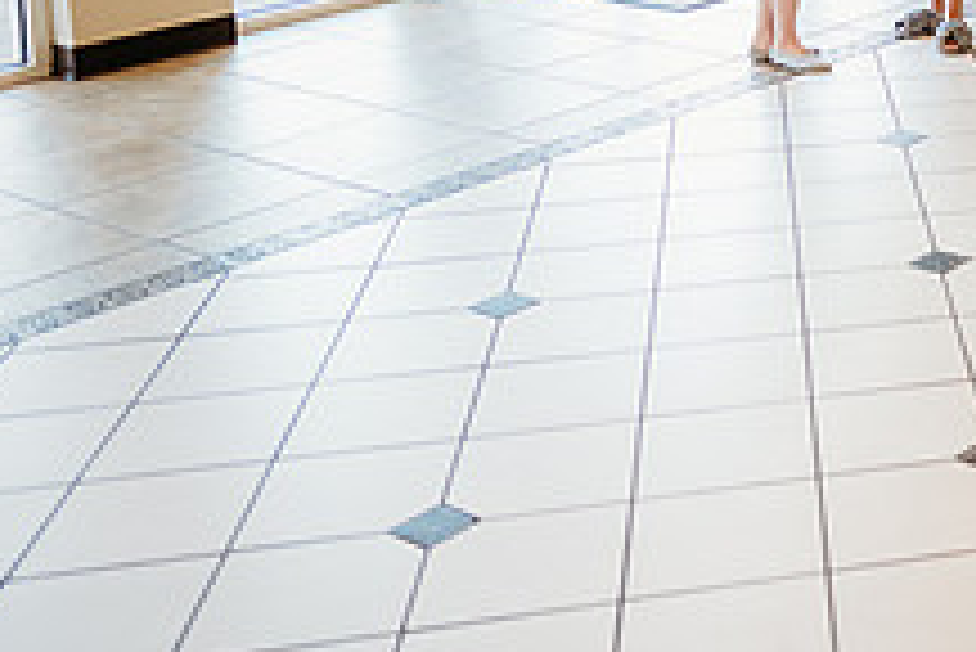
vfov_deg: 19.6
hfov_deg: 26.8
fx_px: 1736
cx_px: 1246
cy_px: -200
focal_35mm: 64
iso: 400
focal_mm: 24
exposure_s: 1/160
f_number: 1.8
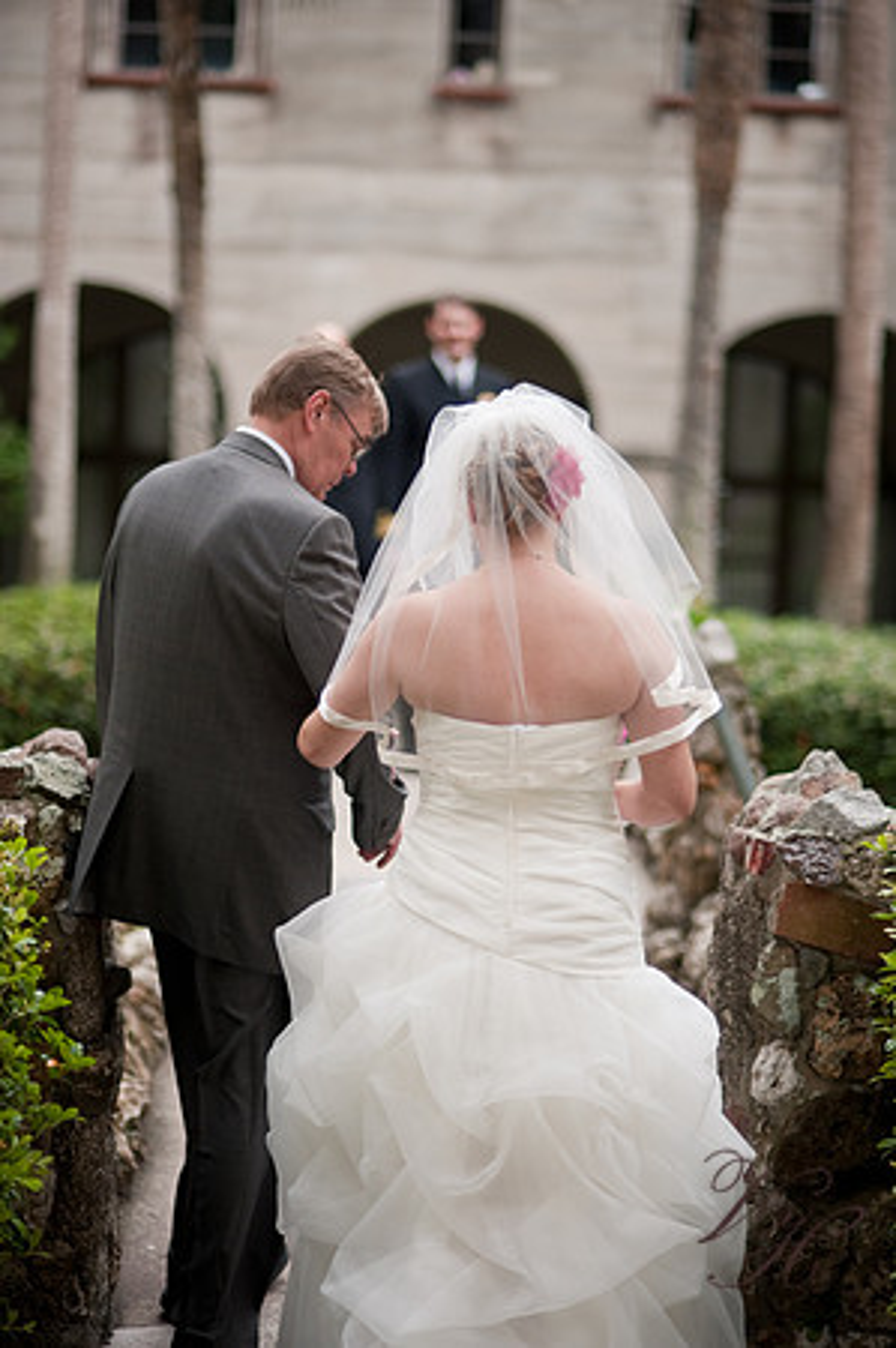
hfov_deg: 16.0
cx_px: 448
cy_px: 674
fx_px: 3180
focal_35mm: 85
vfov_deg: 23.9
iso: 400
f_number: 1.8
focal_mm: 85
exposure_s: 1/500
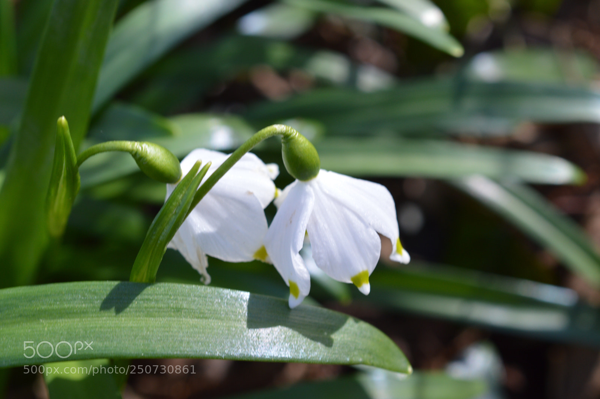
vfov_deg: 22.6
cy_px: 200
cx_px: 300
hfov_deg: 33.4
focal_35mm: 60
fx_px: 999
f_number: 8
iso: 220
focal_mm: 40
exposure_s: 1/125
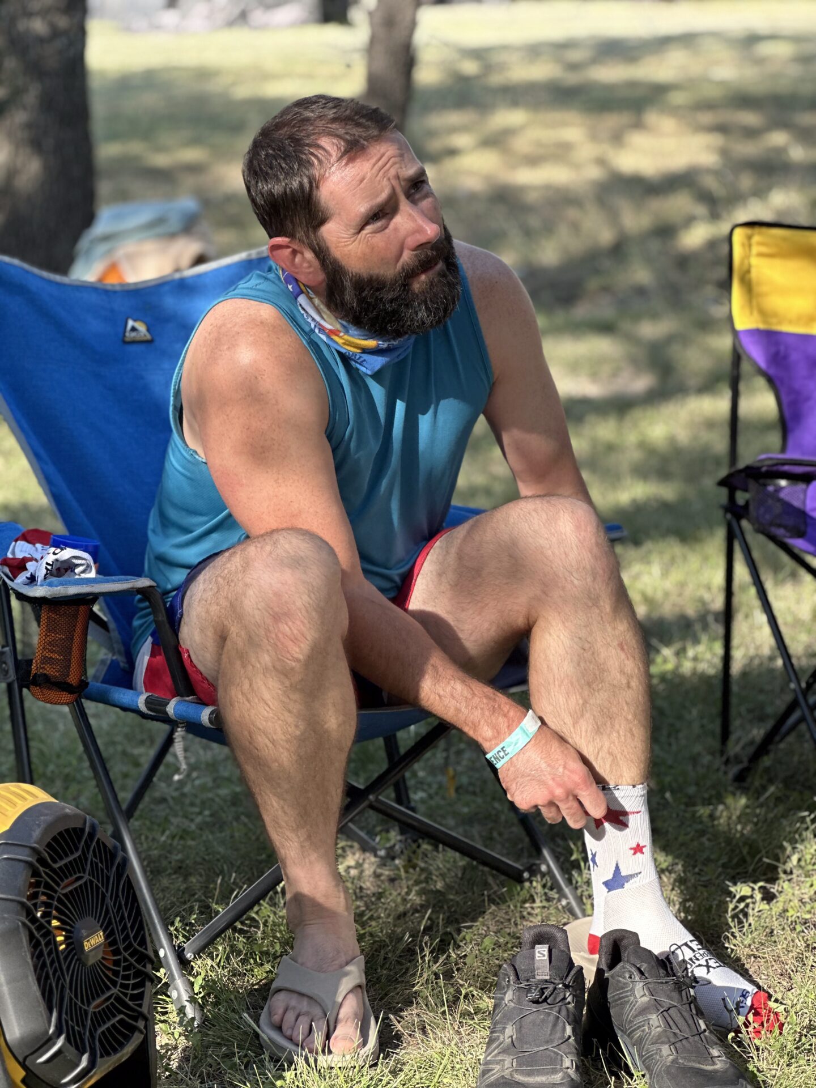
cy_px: 544
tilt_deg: -12.8
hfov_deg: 19.1
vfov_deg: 25.3
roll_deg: +0.4
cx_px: 408
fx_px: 2420
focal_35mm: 77
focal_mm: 9
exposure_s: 1/121
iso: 32
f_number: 2.8
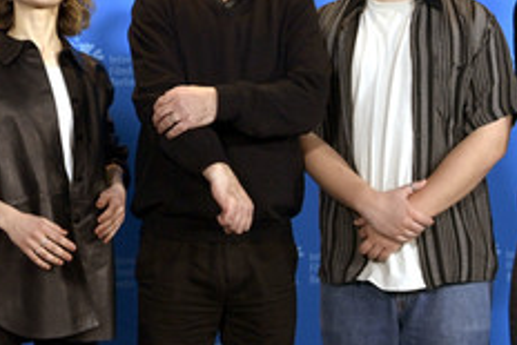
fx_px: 1394
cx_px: 237
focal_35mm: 97
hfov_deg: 21.0
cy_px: 29
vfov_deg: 14.0
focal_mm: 50
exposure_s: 1/250
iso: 1000
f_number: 5.6
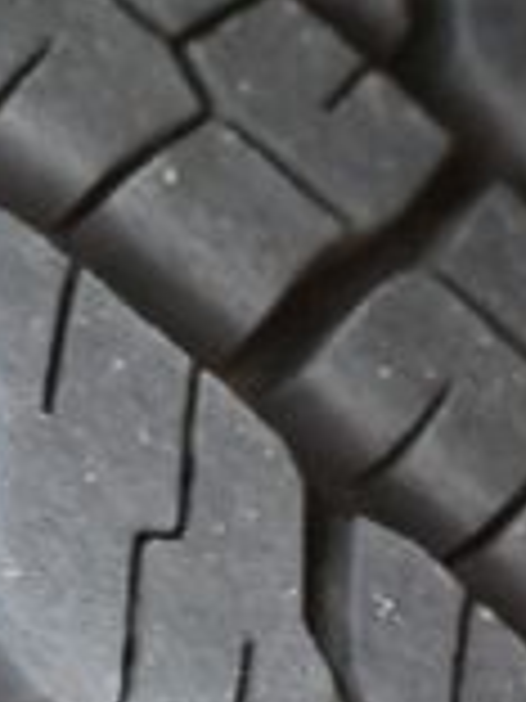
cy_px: 328
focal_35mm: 192
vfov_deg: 10.3
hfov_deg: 7.7
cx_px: -135
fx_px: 3889
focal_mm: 32.5
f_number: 5
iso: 800
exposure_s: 1/50
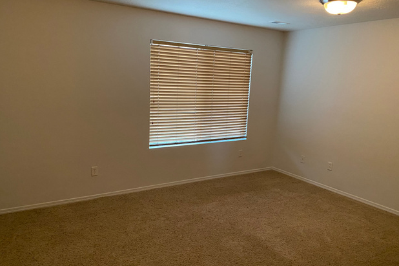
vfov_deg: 46.4
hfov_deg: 65.5
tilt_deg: -9.3
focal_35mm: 28
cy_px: 132
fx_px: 310
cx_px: 199
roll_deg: -2.6
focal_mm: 4.25
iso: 500
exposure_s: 1/60
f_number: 1.8
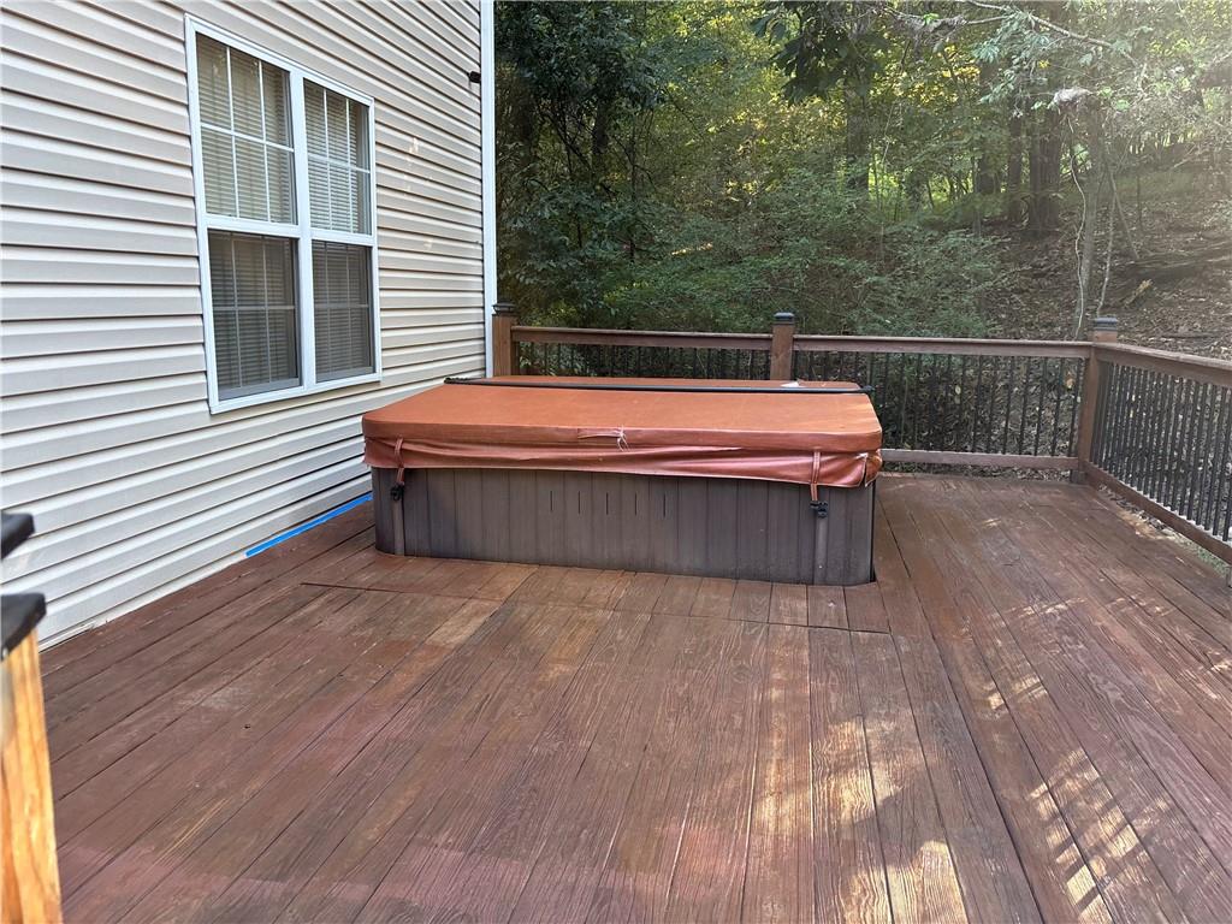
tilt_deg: -10.0
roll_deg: -0.5
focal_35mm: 26
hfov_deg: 67.3
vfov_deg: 53.1
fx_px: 925
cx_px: 616
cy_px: 462
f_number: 1.6
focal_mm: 5.96
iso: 125
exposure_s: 1/113
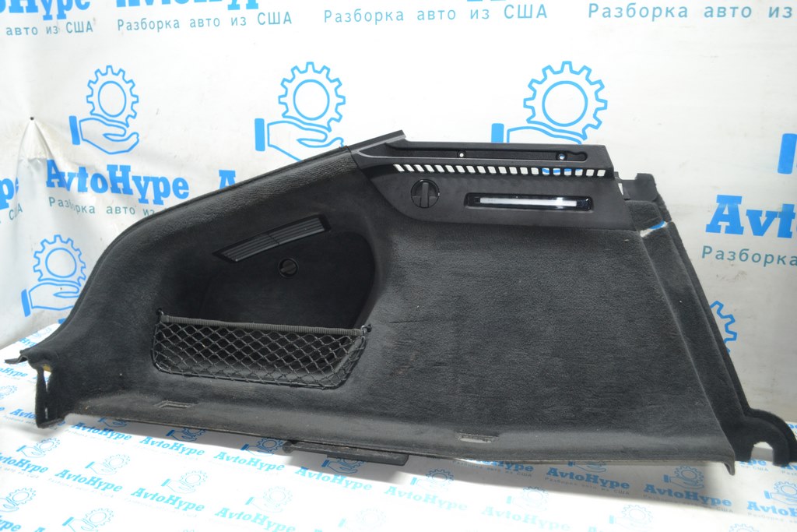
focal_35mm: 30
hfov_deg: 61.9
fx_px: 664
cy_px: 266
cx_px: 398
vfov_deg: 43.6
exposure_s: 1/60
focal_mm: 20
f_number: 3.8
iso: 560
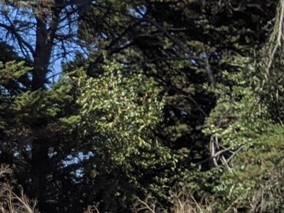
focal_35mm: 169
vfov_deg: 8.7
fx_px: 1387
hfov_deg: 9.9
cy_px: 249
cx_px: -460
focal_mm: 4.44
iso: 59
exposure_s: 1/3356
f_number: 1.8
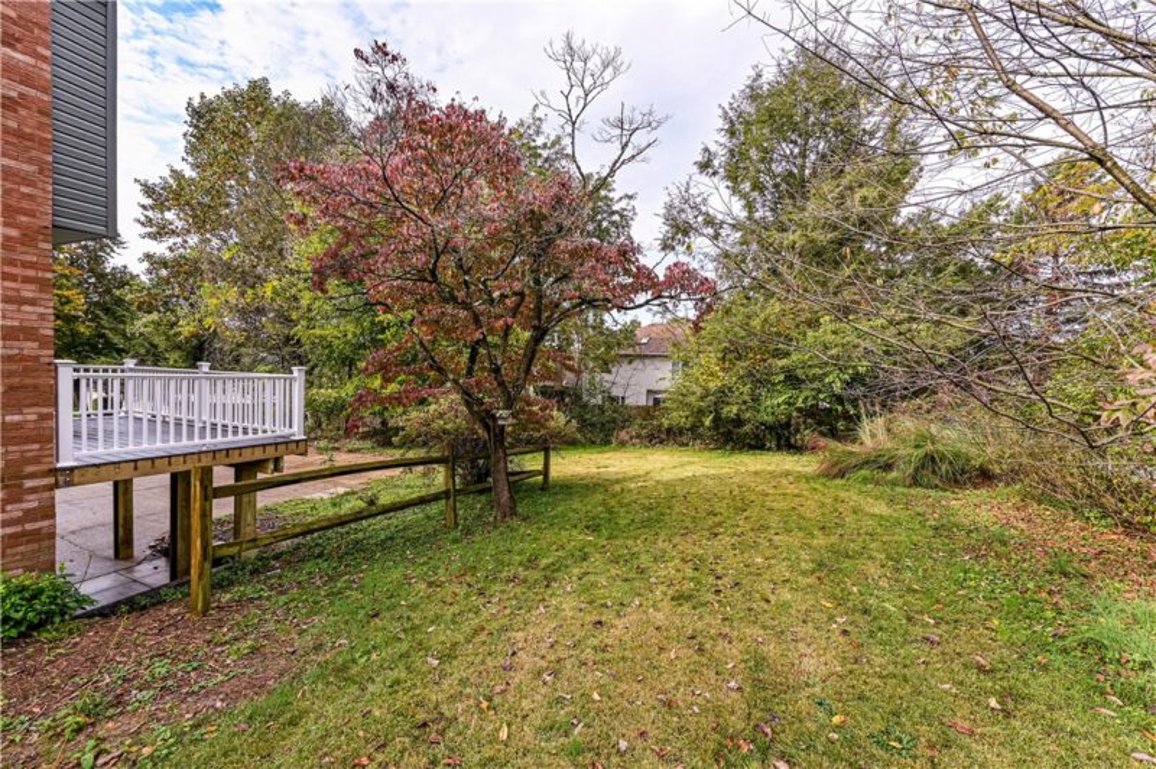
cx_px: 578
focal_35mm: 14
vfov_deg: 81.1
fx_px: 449
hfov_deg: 104.3
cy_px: 384
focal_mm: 14
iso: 100
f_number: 8
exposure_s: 1/100
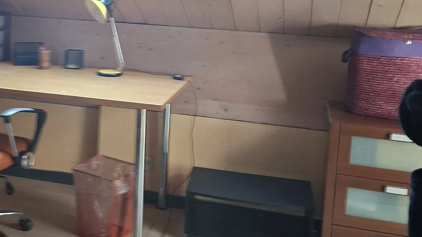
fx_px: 593
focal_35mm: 53
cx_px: 91
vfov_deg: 22.3
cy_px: 41
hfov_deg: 37.9
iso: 250
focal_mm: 5.54
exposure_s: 1/30
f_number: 1.8
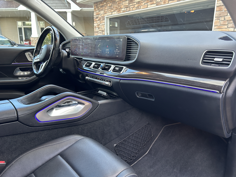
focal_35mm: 26
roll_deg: -0.5
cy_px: 88
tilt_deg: -14.1
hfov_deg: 67.3
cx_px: 118
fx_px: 177
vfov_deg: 53.1
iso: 125
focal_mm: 5.7
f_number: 1.5
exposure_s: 1/105
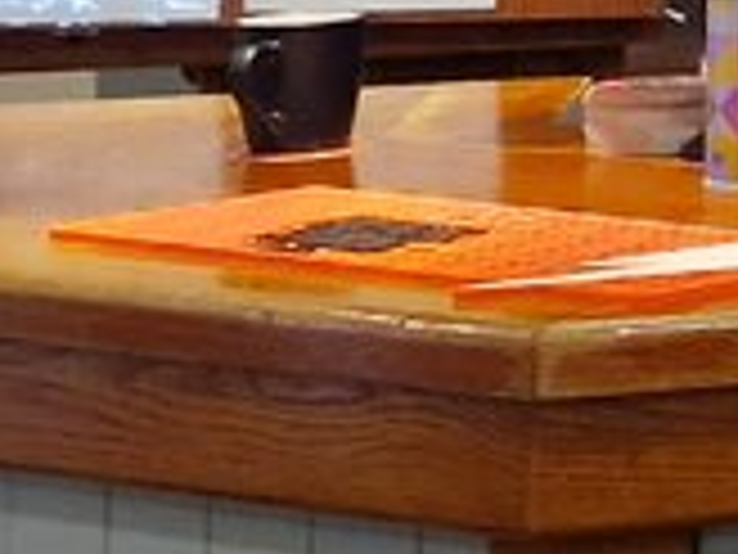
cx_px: 2871
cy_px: -369
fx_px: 3816
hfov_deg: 7.8
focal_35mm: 179
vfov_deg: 8.1
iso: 500
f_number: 1.8
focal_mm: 5.4
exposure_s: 1/100
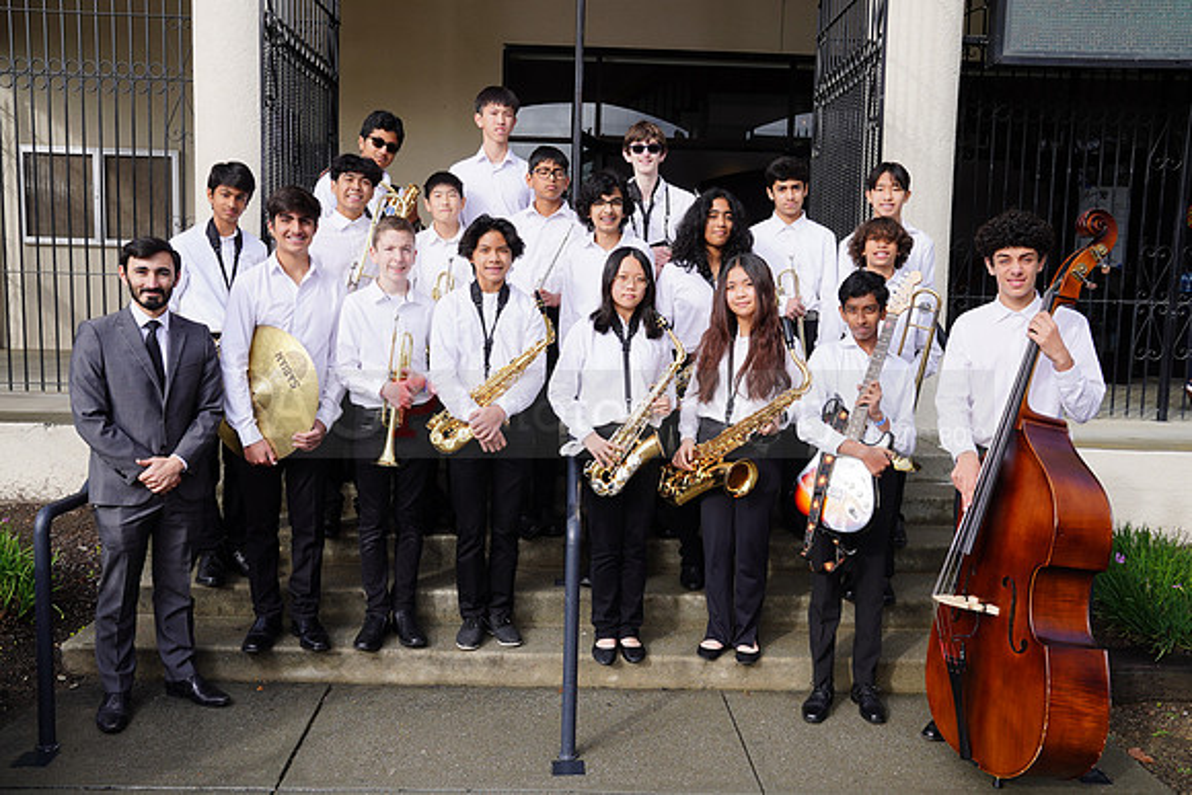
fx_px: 1027
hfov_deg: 60.3
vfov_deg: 42.3
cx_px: 596
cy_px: 398
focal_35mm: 31
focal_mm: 31
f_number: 8
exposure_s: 1/200
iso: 100
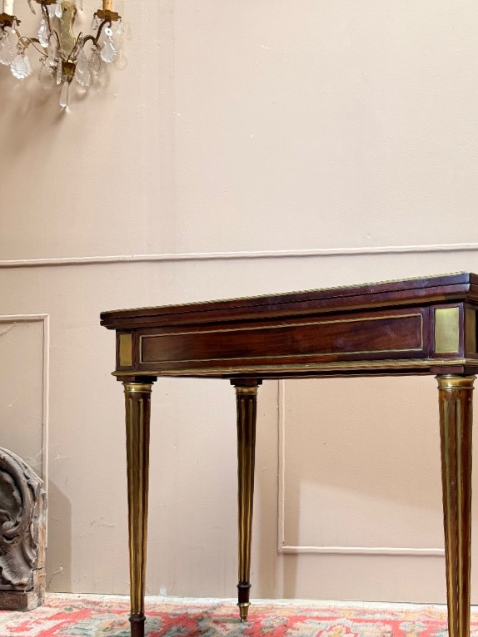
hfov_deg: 38.7
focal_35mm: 36
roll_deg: +2.7
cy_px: 385
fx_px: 663
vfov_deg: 51.0
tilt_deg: +0.7
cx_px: 355
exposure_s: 1/60
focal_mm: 6.76
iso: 400
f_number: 1.78
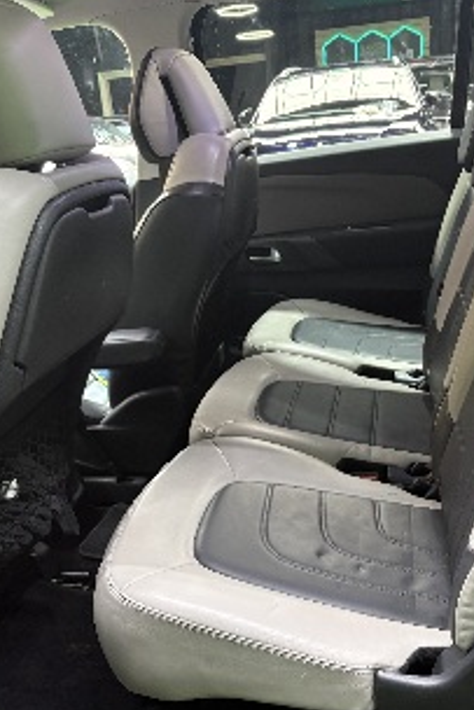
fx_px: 730
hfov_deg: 36.0
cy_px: 357
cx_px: 248
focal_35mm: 37
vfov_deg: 51.9
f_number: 1.6
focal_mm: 5.96
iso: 400
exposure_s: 1/50
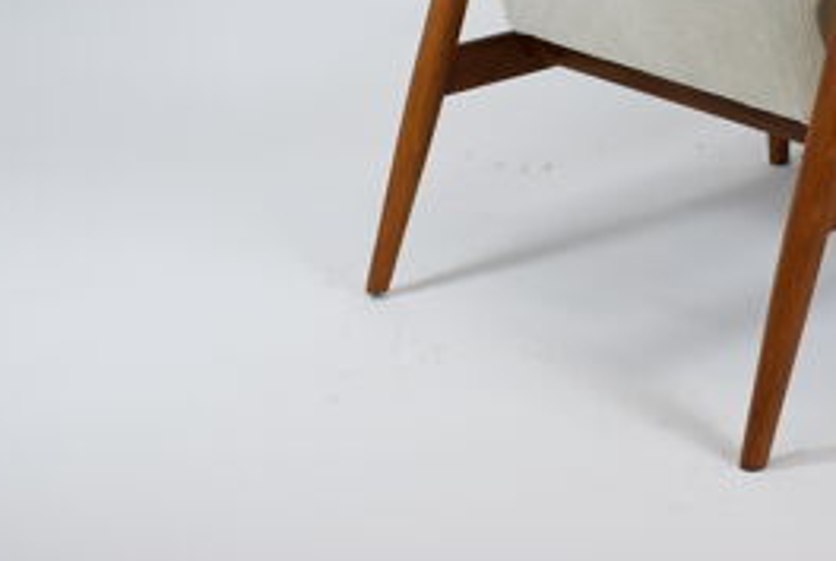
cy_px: -65
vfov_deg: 15.6
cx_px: 757
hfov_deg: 23.2
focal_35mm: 85
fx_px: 1980
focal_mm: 25
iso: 560
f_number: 5.6
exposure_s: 1/125
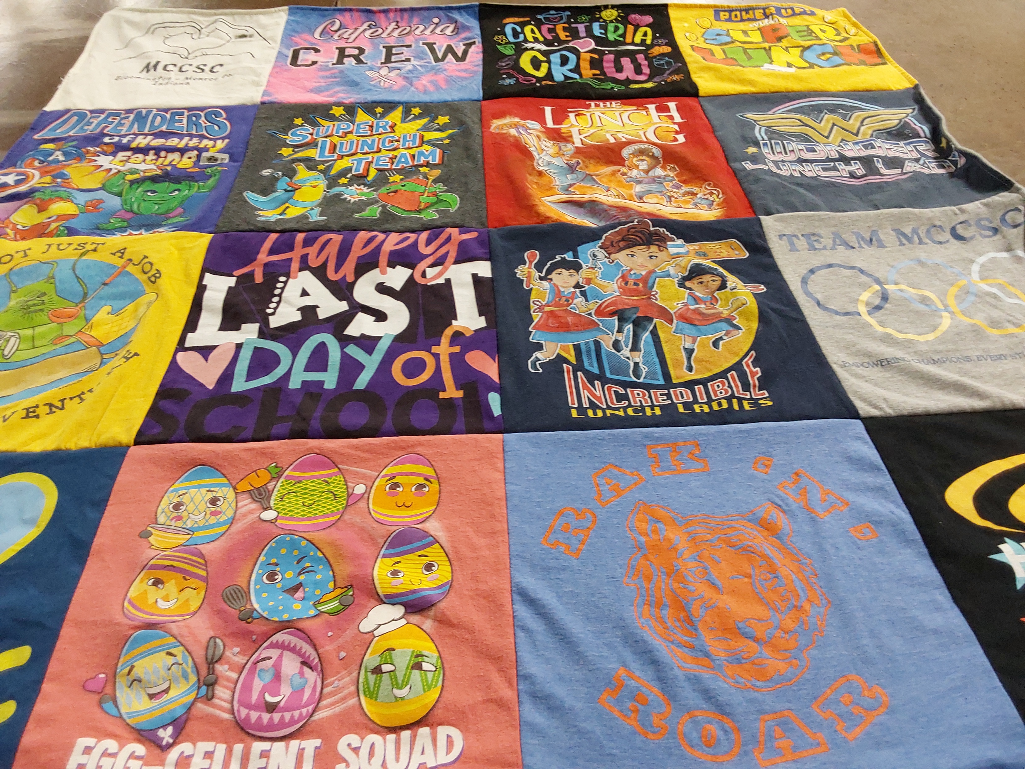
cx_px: 512
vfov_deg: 49.7
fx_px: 829
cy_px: 384
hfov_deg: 63.4
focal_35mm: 28
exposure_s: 1/60
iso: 160
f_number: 1.9
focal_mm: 2.91
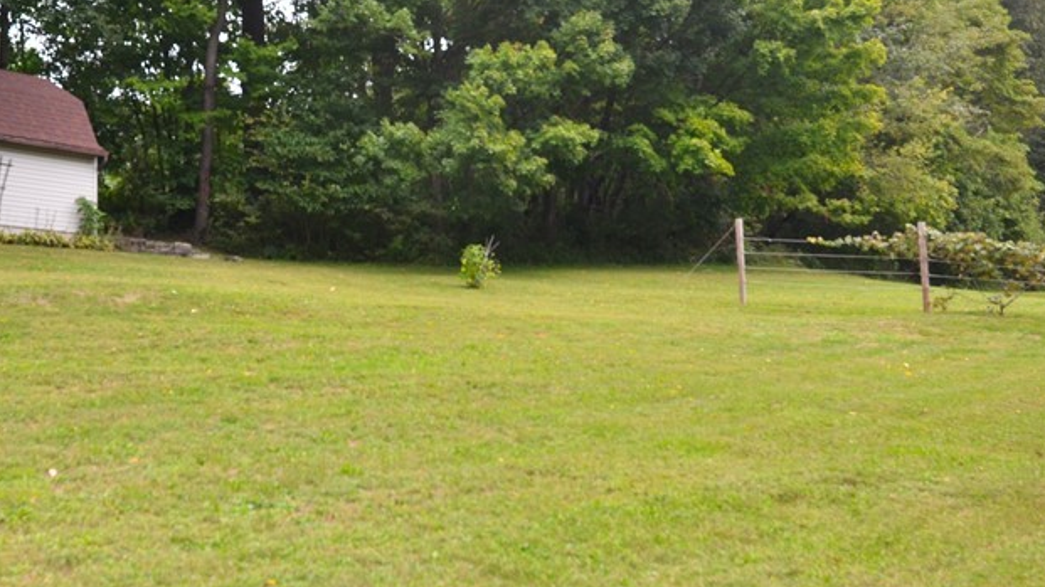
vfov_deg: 21.8
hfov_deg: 37.5
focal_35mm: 55
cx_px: 368
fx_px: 1524
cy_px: 240
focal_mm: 20
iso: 400
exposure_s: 1/250
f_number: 4.5
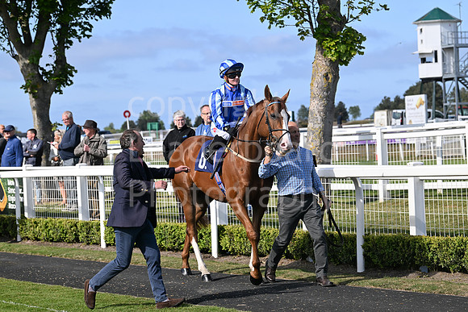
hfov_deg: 19.5
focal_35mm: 105
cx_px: 234
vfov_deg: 13.0
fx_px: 1365
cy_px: 156
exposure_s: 1/1600
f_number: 6.3
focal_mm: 105
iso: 400
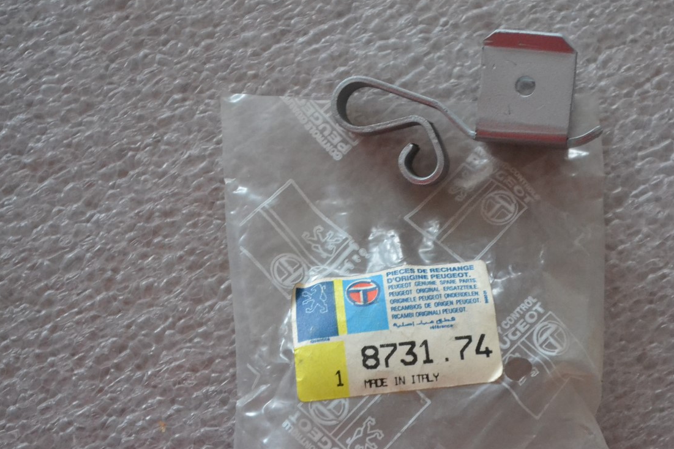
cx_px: 401
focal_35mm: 92
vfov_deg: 14.9
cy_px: 231
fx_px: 1722
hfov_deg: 22.1
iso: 3200
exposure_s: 1/30
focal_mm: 50
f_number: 5.6
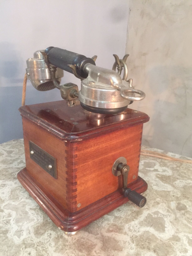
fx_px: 214
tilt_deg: -20.4
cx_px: 96
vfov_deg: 61.7
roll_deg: -2.7
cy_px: 128
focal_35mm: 29
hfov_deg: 48.2
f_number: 2.2
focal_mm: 4.15
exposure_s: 1/17
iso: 320
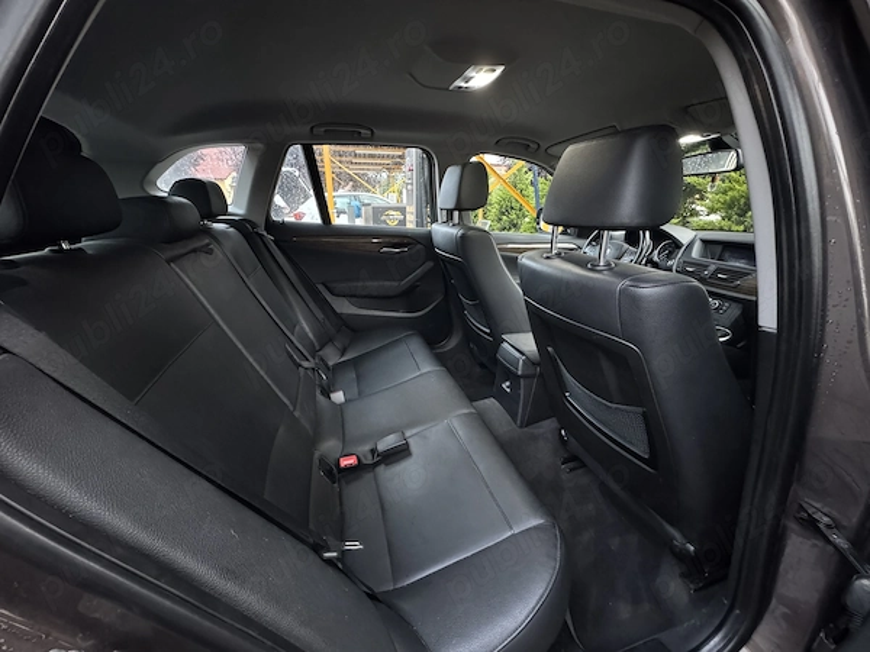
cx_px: 435
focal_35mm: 14
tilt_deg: -19.6
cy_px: 326
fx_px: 352
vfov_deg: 85.7
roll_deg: -0.4
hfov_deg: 102.1
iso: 1600
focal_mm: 2.22
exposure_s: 1/35
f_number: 2.2
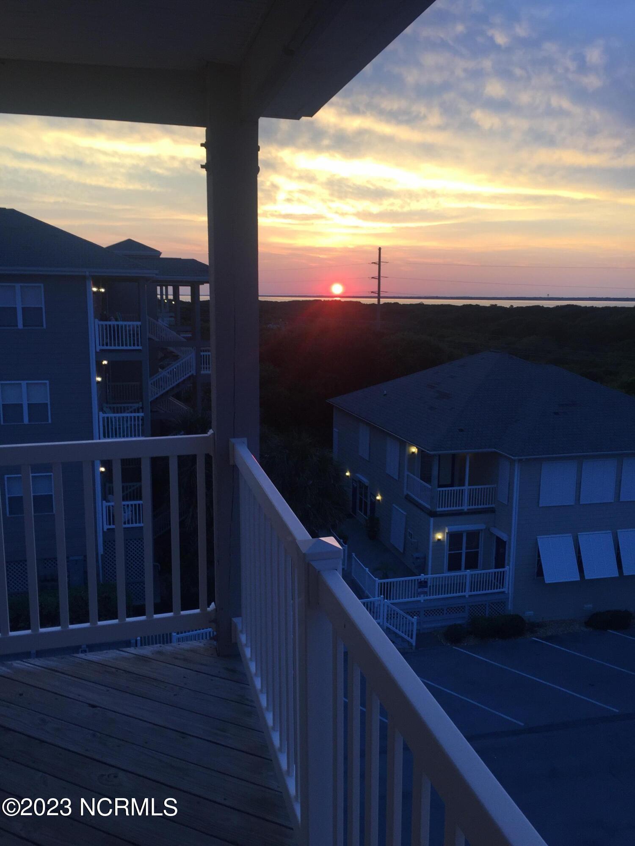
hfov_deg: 48.2
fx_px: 709
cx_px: 318
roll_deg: -0.8
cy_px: 423
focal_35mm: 29
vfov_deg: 61.7
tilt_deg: -9.7
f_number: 2.2
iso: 32
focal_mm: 4.15
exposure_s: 1/124
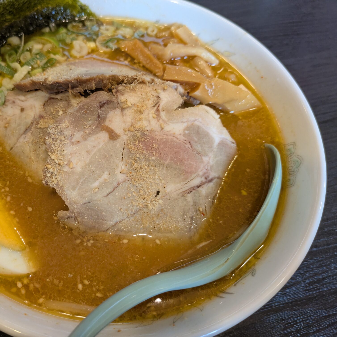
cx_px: 111
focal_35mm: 30
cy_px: 172
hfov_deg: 52.9
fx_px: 330
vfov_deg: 54.0
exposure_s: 1/100
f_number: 1.89
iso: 429
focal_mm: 5.43
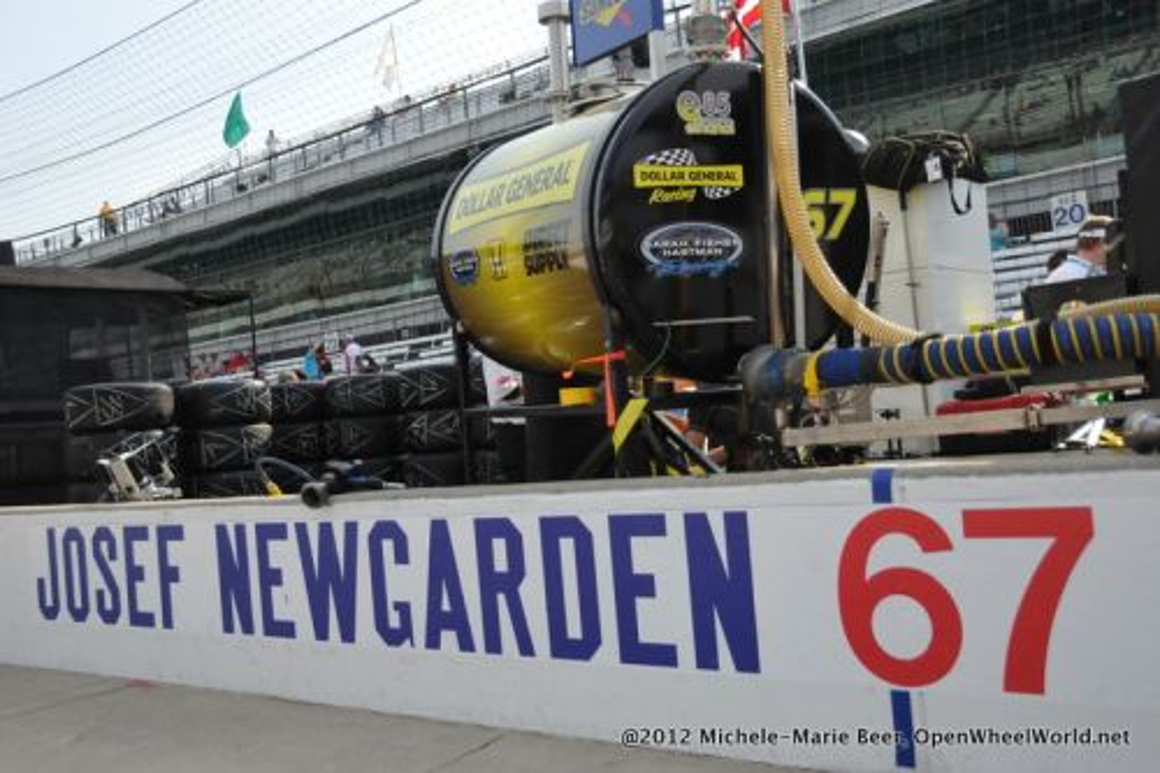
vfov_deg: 34.2
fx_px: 1256
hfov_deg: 49.6
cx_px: 580
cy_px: 386
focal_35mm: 39
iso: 1000
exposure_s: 1/6400
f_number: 4
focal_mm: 26
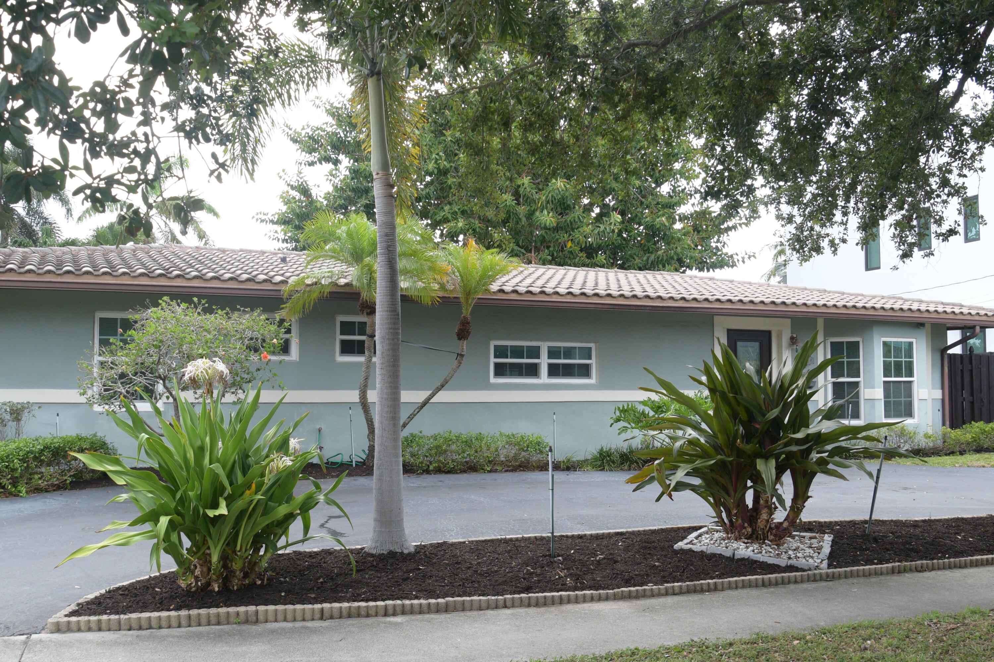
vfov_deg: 36.9
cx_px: 497
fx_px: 994
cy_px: 331
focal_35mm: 36
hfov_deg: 53.1
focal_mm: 18
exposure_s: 1/160
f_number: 8
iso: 500
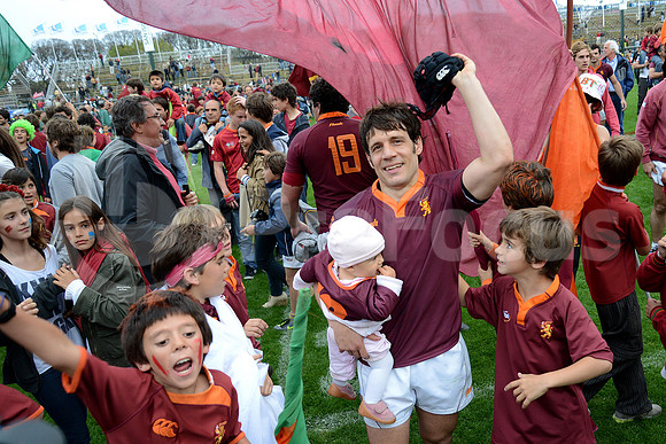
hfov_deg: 73.7
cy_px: 222
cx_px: 333
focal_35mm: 24
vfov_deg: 53.2
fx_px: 444
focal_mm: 24
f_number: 3.5
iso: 1250
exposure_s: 1/400
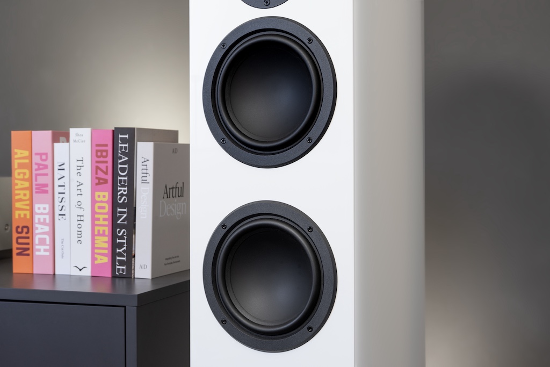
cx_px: 275
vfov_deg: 23.0
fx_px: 901
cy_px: 184
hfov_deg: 33.9
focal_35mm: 59
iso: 125
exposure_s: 1/5
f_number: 11
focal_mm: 59
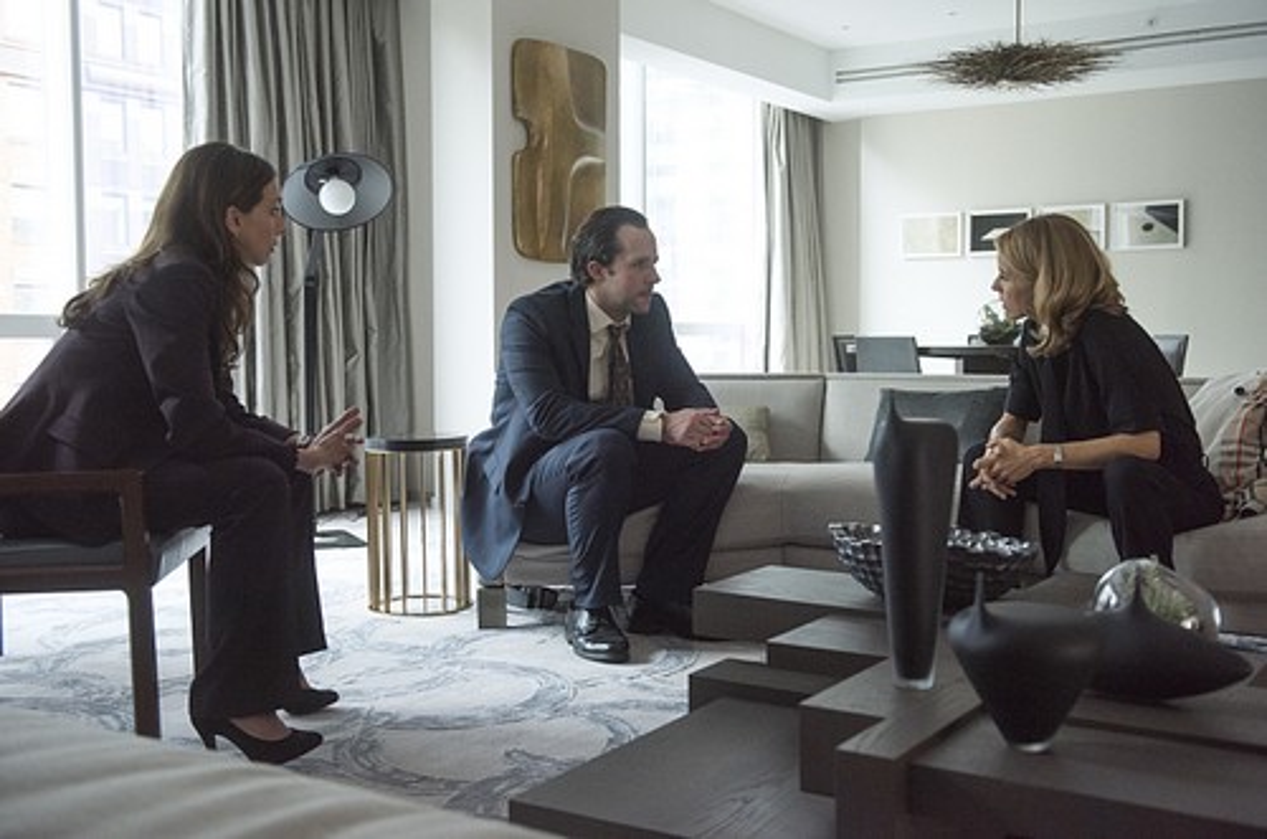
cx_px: 634
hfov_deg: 50.8
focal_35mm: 38
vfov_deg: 34.9
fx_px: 1334
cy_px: 420
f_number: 3.5
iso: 2000
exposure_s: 1/125
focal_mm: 38
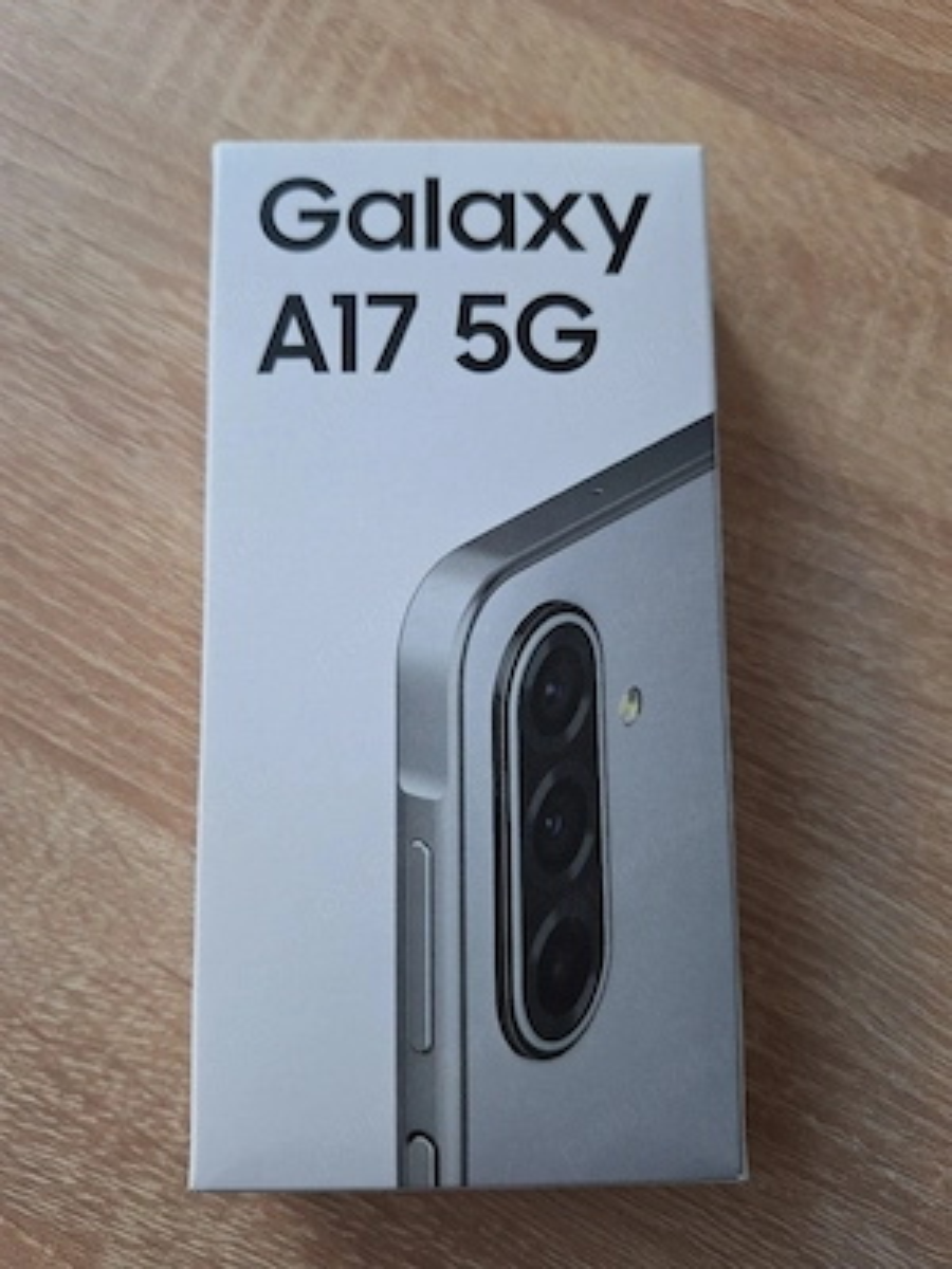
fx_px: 843
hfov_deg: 58.9
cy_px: 634
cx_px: 476
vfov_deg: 73.9
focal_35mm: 23
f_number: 1.8
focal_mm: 5.54
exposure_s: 1/50
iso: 250
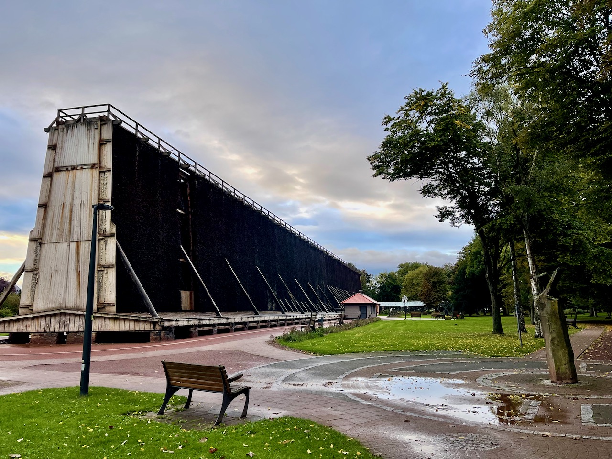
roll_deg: +0.5
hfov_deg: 69.4
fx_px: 442
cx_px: 306
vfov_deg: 54.9
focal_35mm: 25
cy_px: 230
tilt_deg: +10.5
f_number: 1.6
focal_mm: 5.1
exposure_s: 1/202
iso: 32
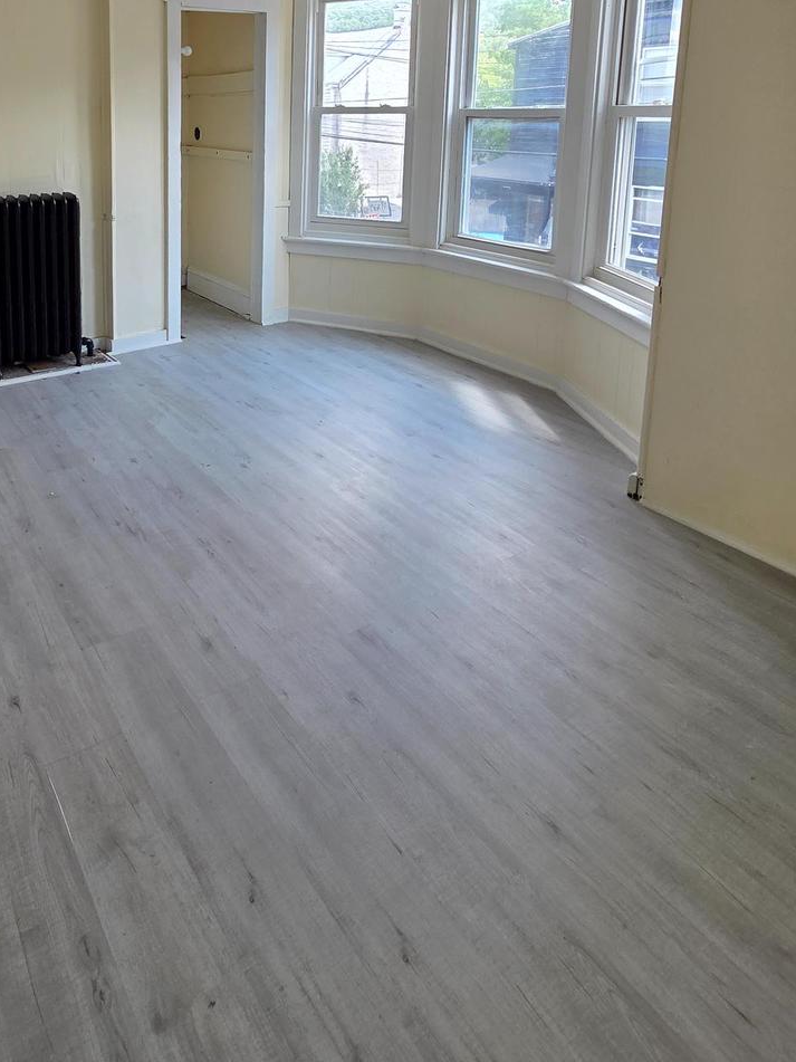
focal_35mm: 21
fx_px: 644
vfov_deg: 71.1
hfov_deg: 59.7
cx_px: 190
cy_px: 213
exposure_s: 1/120
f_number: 2.2
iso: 64
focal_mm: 2.2
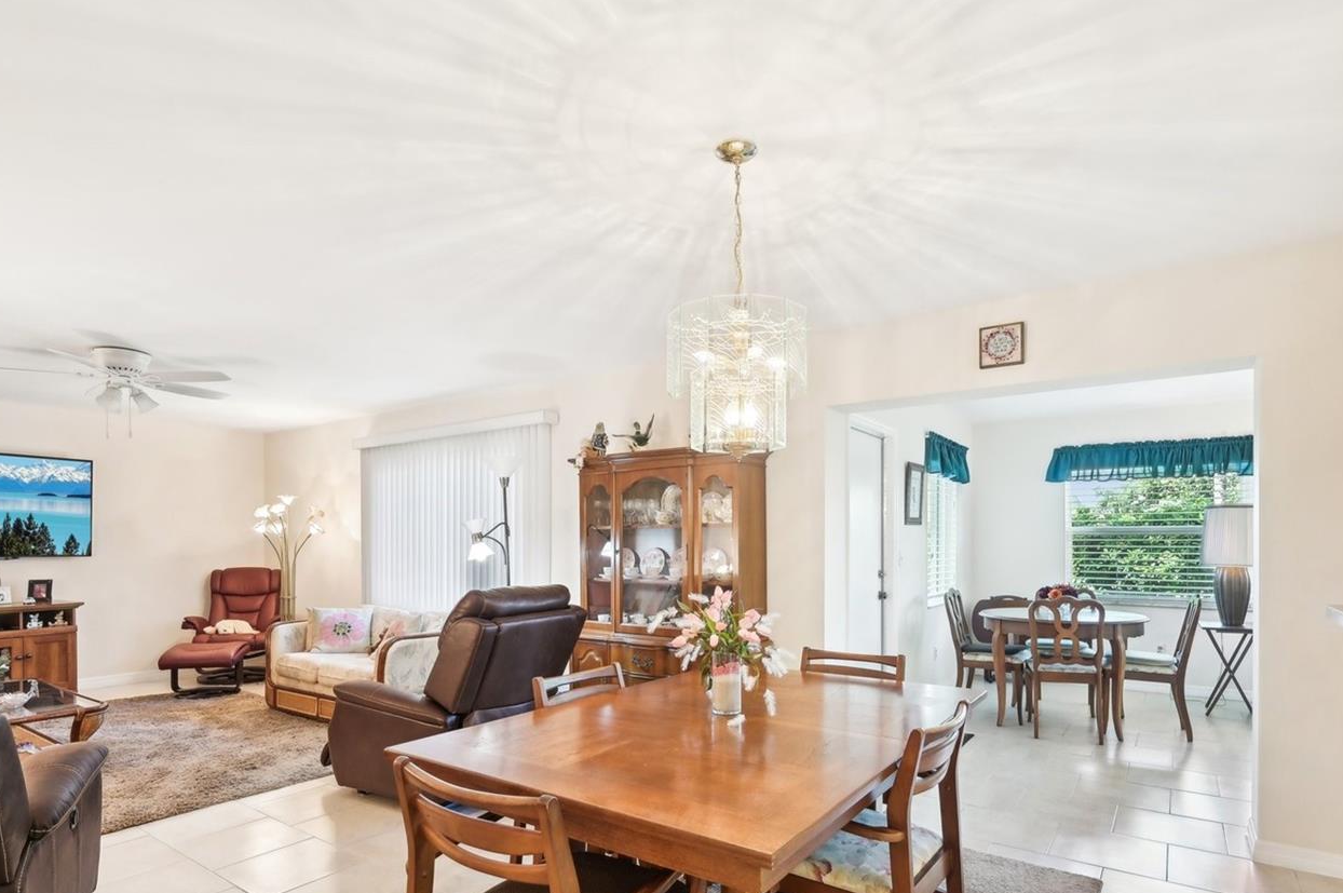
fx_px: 695
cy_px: 550
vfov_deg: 64.6
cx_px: 677
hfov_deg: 88.0
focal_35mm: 19
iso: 400
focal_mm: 14.5
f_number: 8
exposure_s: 1/5
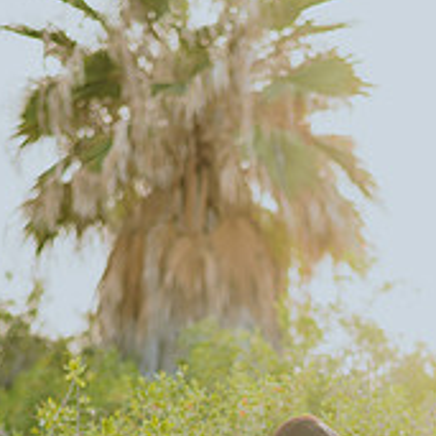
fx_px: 1852
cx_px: 326
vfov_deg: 13.2
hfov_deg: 13.4
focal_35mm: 130
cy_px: 474
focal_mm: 58
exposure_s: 1/800
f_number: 1.8
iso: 100
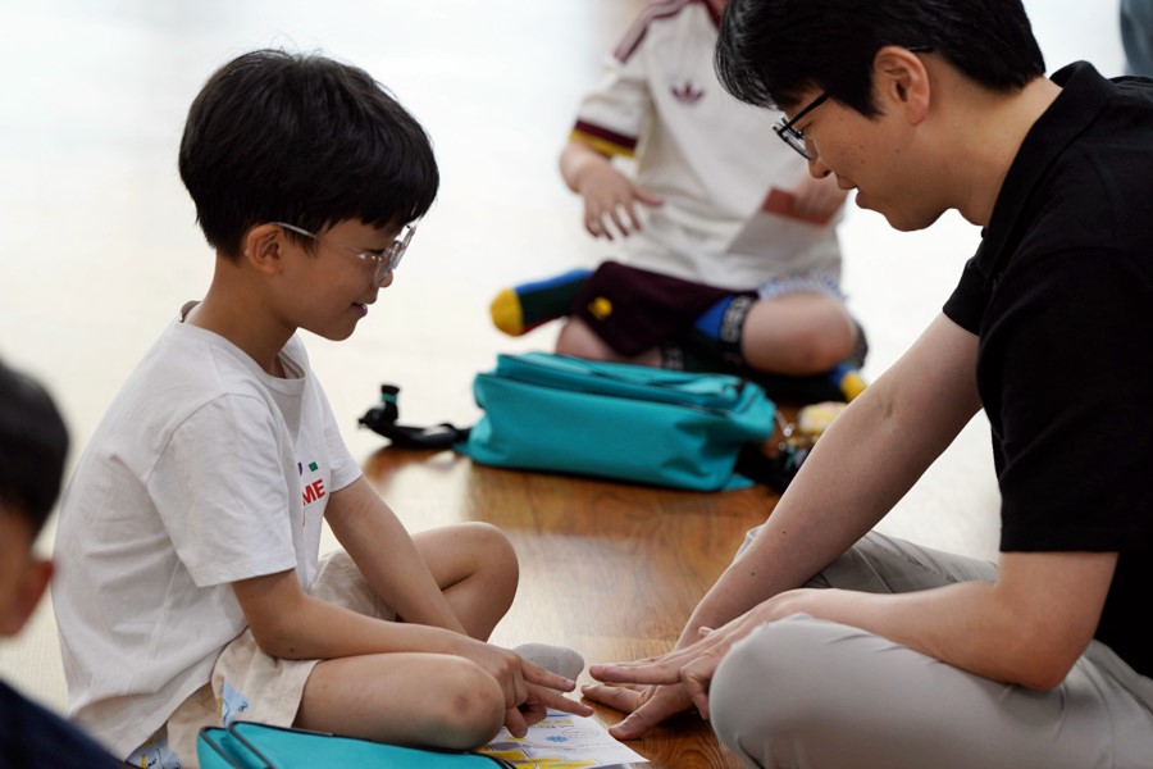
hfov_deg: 13.7
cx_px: 576
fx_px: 4804
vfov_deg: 9.1
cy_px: 384
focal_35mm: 150
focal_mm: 150
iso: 1250
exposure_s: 1/160
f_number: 4
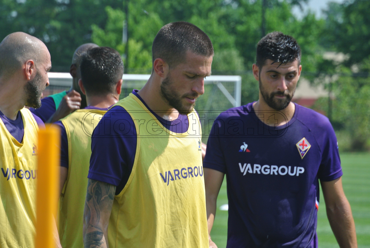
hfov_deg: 6.9
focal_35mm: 297
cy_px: 124
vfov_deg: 4.6
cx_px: 185
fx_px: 3056
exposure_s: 1/320
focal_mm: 110
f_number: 5.6
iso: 100
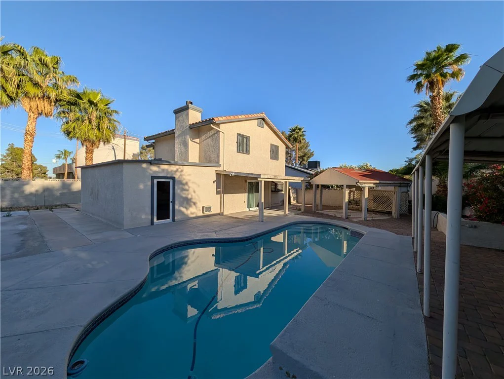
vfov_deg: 94.6
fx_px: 175
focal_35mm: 12
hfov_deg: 110.5
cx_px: 252
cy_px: 190
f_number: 1.7
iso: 59
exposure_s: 1/4505
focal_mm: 2.02
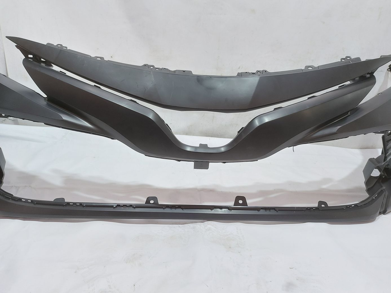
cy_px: 146
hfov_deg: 71.6
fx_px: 271
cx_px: 196
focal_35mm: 24
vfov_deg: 56.8
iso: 250
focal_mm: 5.23
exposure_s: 1/50
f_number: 1.8
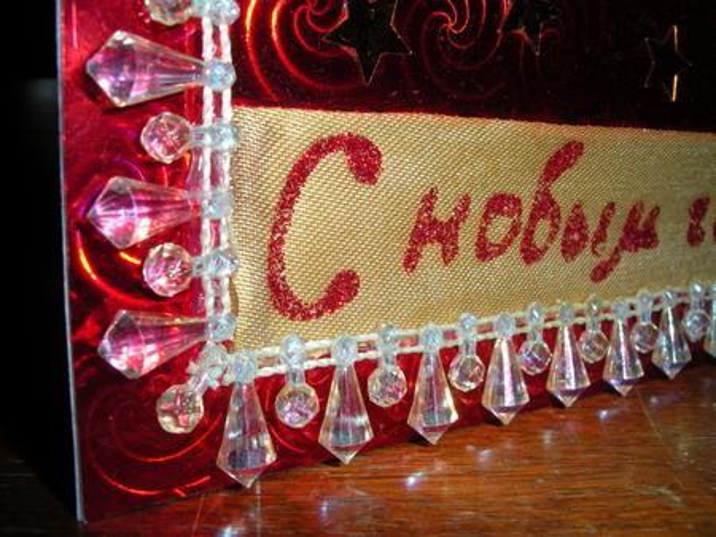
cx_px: 358
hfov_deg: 51.3
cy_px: 268
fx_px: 745
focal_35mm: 36
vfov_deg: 39.7
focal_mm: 6.3
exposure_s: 1/60
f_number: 5.6
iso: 64
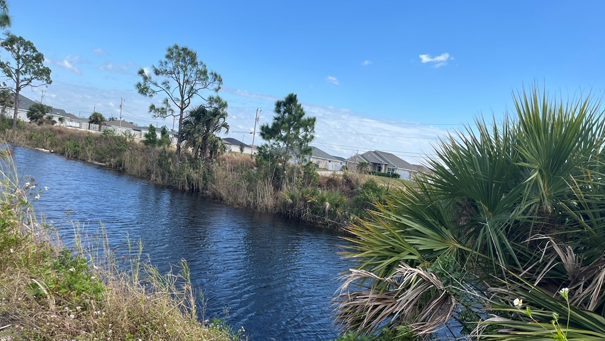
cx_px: 303
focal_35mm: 29
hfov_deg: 66.1
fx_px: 465
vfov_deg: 39.8
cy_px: 223
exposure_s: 1/2358
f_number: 1.6
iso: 50
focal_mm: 5.1
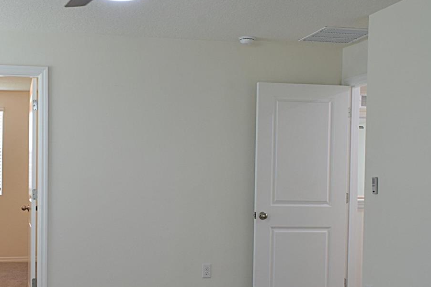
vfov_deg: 27.9
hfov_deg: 40.0
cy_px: 188
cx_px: 106
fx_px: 575
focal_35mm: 48
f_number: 13
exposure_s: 1/3
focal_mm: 18
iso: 200
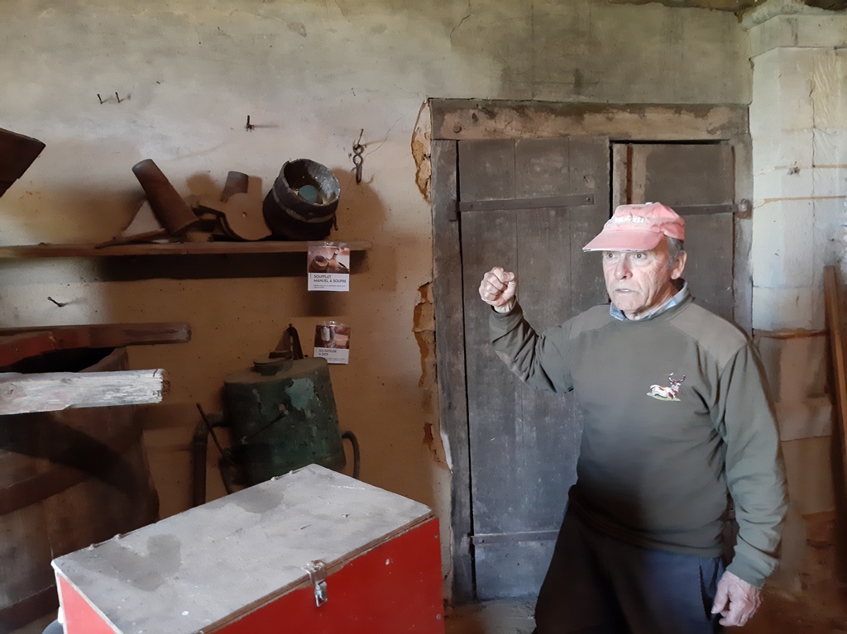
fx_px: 636
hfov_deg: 67.3
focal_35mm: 26
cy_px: 317
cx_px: 424
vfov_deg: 53.0
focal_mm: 3.93
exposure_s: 1/25
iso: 400
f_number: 1.7
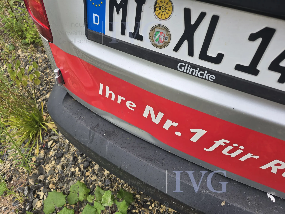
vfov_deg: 58.9
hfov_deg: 73.9
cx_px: 142
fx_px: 189
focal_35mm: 23
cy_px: 107
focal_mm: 6.3
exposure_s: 1/180
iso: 32
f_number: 1.7
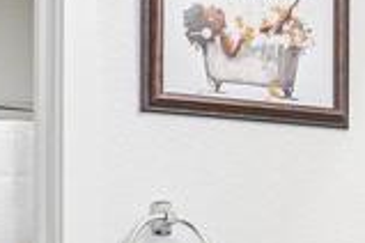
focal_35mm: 103
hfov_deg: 19.2
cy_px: 289
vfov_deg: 13.0
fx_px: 1044
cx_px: 372
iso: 320
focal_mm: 16
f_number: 8
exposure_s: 1/8
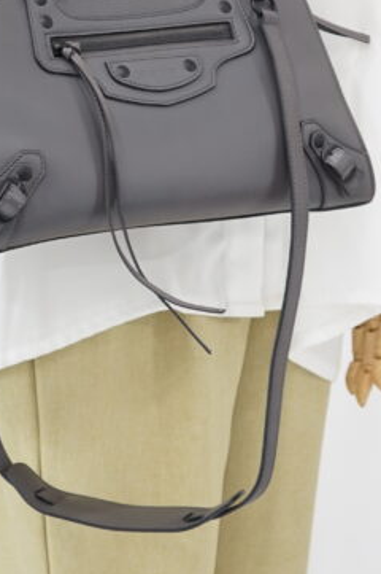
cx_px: 137
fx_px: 2258
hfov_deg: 9.6
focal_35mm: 142
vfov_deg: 14.2
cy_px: -17
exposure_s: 1/6
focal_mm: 50
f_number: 6.3
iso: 640
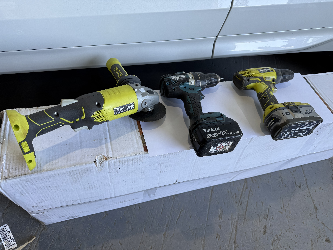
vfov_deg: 56.8
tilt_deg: -52.5
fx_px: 231
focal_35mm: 24
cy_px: 125
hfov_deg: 71.6
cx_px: 166
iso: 80
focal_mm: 6.76
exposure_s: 1/153
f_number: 1.78
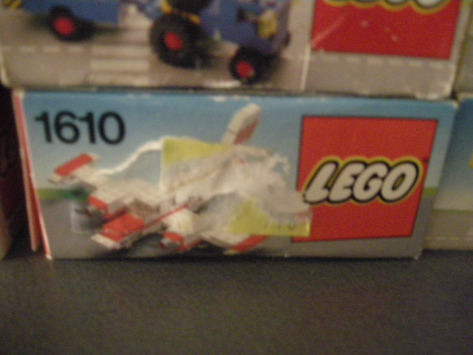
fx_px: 478
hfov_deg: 52.6
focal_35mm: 35
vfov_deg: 40.7
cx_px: 236
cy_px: 178
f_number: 2.8
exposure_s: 1/2.1
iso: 800
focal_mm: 5.7
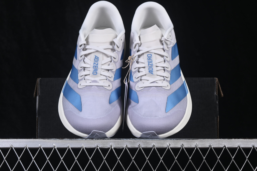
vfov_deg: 18.2
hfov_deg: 27.0
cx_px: 128
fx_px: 535
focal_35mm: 75
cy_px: 86
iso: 160
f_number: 8
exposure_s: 1/80
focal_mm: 50
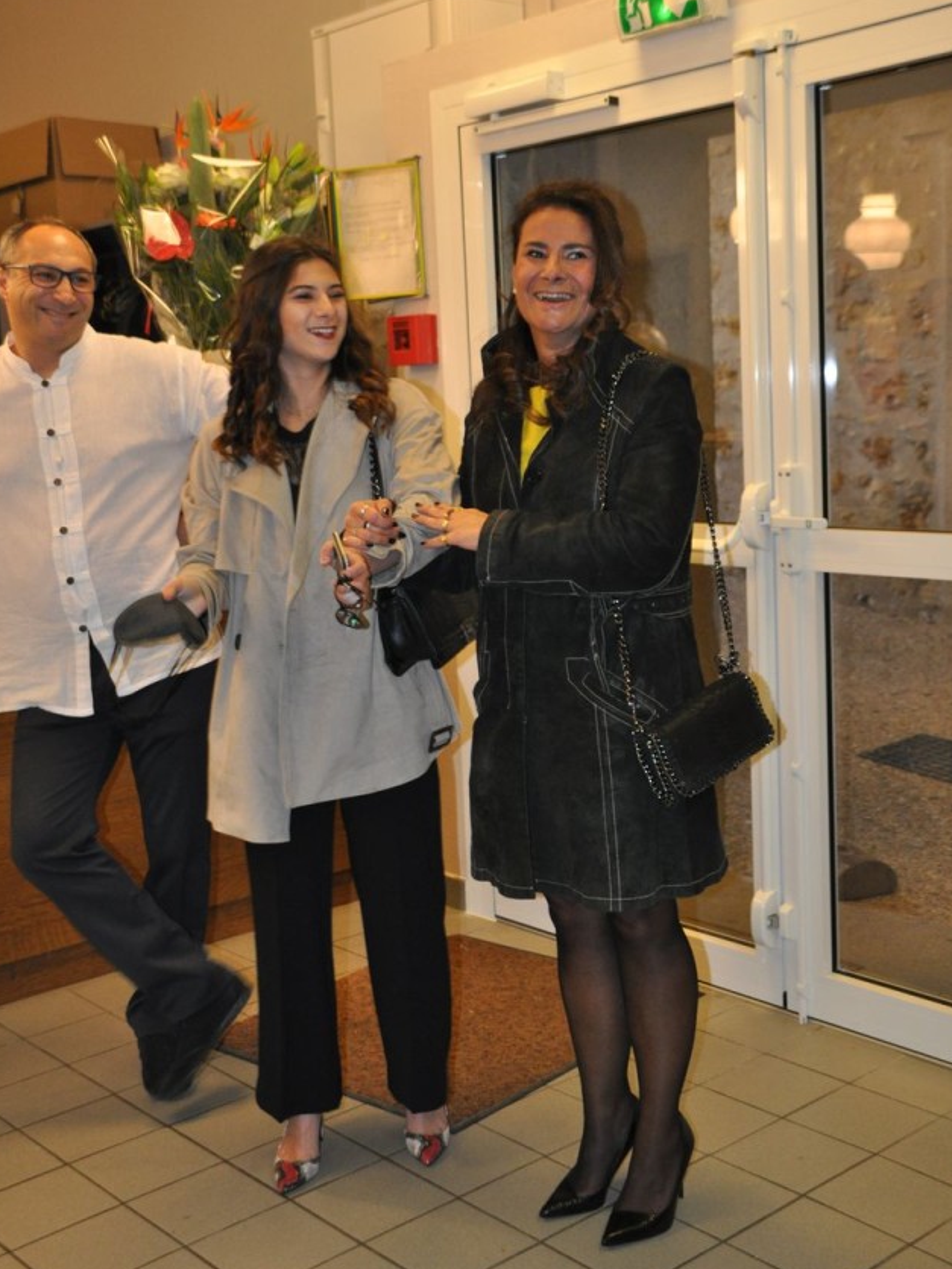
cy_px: 600
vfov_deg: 43.8
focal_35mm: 43
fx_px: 1577
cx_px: 476
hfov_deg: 33.6
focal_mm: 26
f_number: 4
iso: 800
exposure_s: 1/60
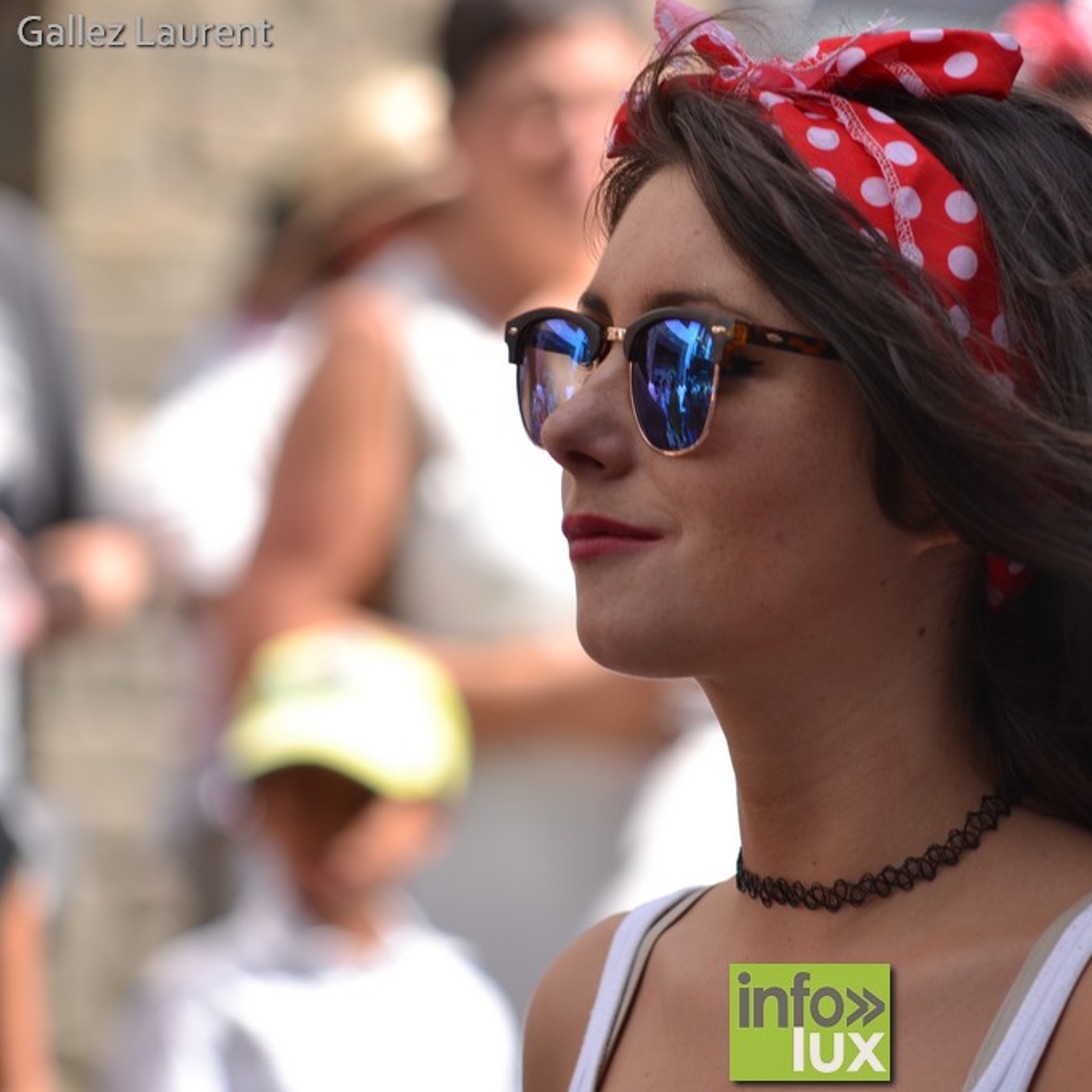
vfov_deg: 7.3
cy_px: 546
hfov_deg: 7.3
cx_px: 810
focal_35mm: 240
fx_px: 8553
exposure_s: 1/400
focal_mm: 125
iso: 100
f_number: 4
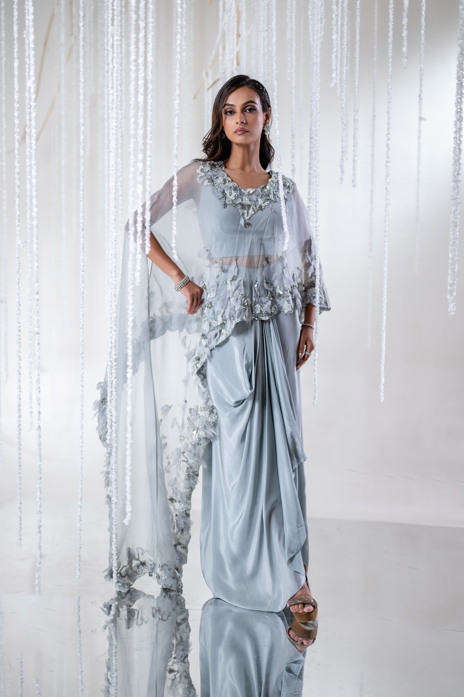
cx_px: 232
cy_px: 348
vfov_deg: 39.6
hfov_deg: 27.0
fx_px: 967
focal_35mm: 50
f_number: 1.2
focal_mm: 50
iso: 160
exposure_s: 1/320
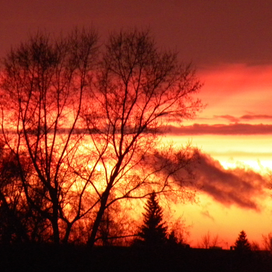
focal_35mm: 291
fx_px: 2587
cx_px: 53
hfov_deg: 6.0
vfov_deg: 6.0
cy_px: 156
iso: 430
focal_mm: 33.1
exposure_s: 1/9
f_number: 5.2
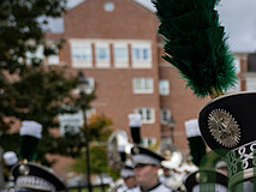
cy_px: 206
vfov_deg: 20.7
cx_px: 290
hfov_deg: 26.1
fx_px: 503
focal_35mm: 68
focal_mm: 26
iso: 100
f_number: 4
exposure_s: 1/1000
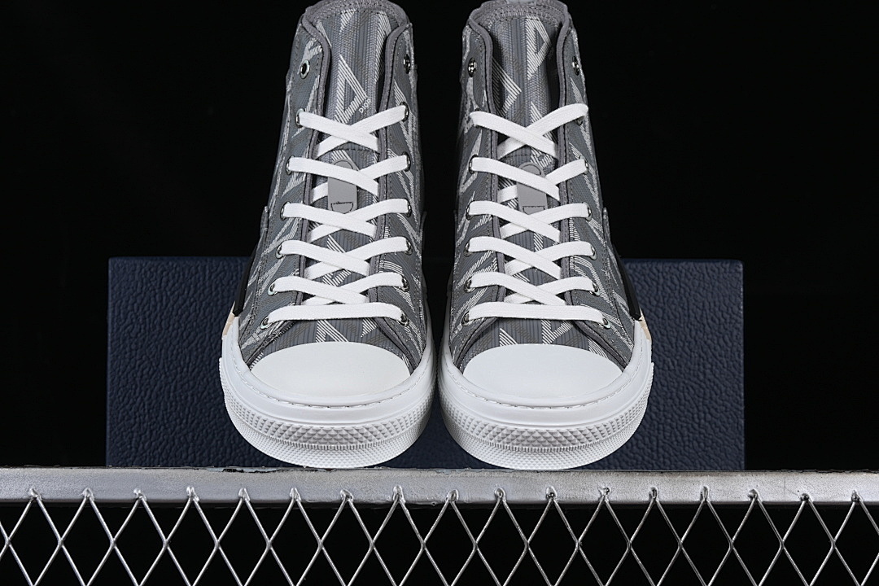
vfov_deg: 18.2
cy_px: 293
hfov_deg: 27.0
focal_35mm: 75
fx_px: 1831
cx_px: 440
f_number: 8
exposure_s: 1/80
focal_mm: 50
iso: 160
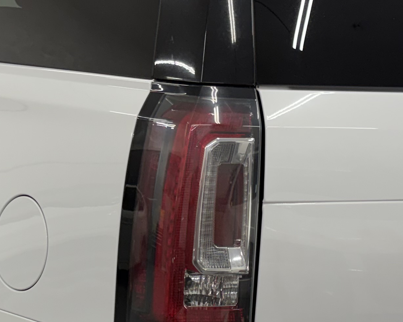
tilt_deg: -11.8
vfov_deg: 18.4
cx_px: 179
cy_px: 232
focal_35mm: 83
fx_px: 990
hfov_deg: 23.0
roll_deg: -3.0
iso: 80
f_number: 1.6
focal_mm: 5.96
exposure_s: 1/120
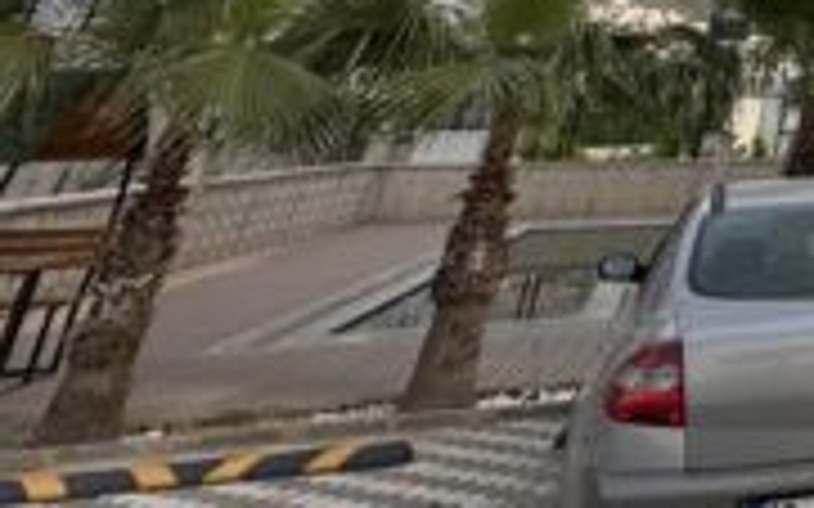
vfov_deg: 20.2
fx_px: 1065
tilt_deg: +25.3
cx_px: 1228
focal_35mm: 48
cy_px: -378
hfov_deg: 27.8
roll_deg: +0.3
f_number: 2.2
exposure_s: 1/600
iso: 40
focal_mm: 2.22
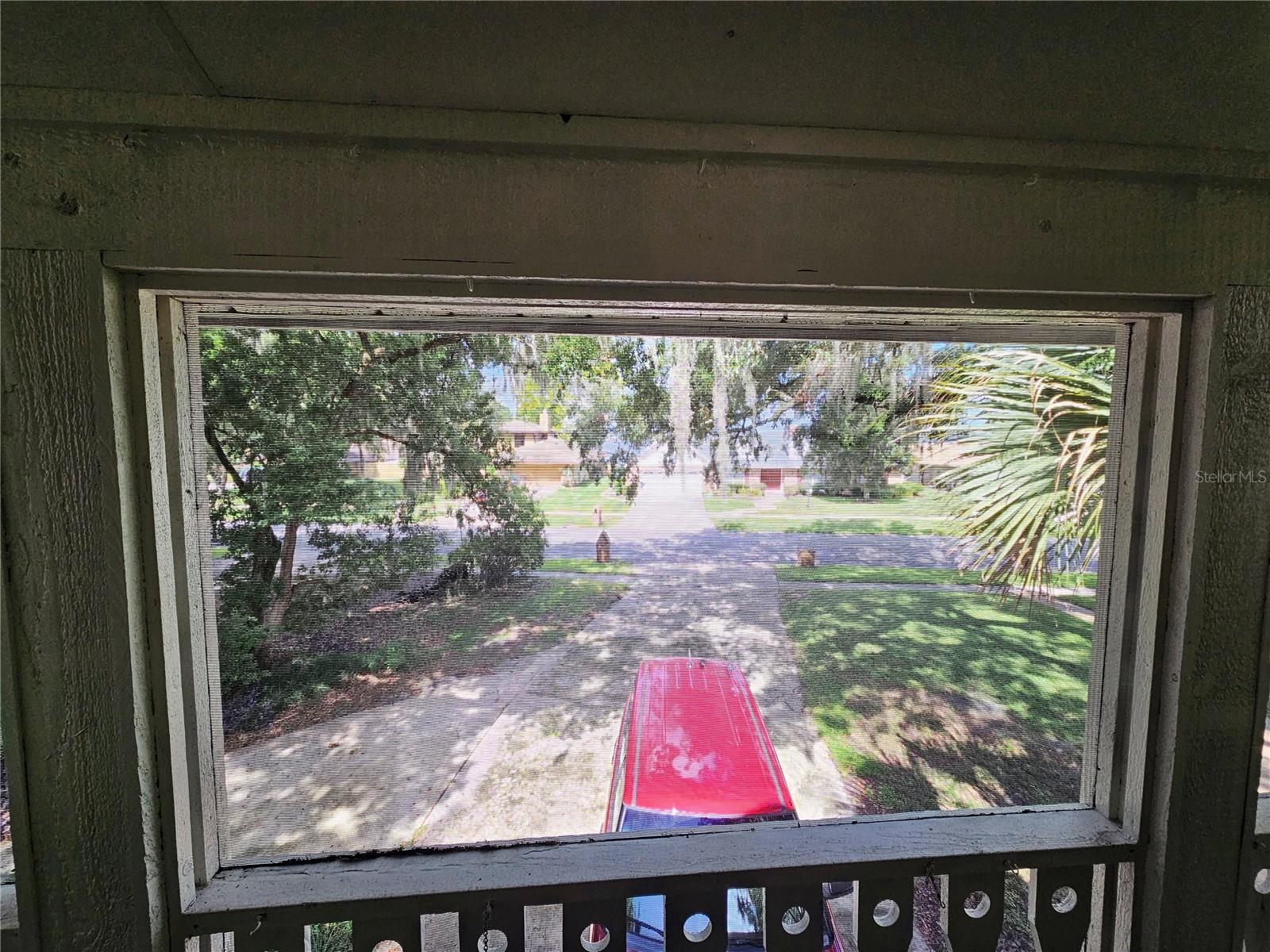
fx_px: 477
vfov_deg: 89.9
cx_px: 635
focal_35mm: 13
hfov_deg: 106.2
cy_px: 476
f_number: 2.2
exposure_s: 1/120
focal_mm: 2.2
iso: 100
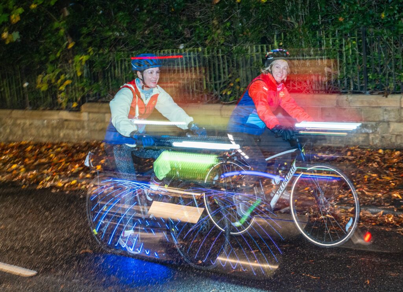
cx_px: 304
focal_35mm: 73
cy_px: 123
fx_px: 845
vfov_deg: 19.6
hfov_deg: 26.5
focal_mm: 50
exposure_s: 1/6
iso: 1600
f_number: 4.5
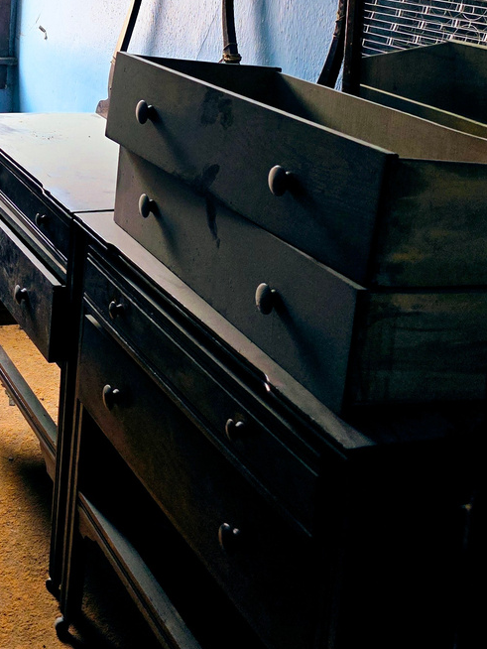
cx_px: -3
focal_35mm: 54
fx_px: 1012
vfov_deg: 32.9
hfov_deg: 25.7
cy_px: 17
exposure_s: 1/180
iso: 50
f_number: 1.7
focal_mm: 6.3
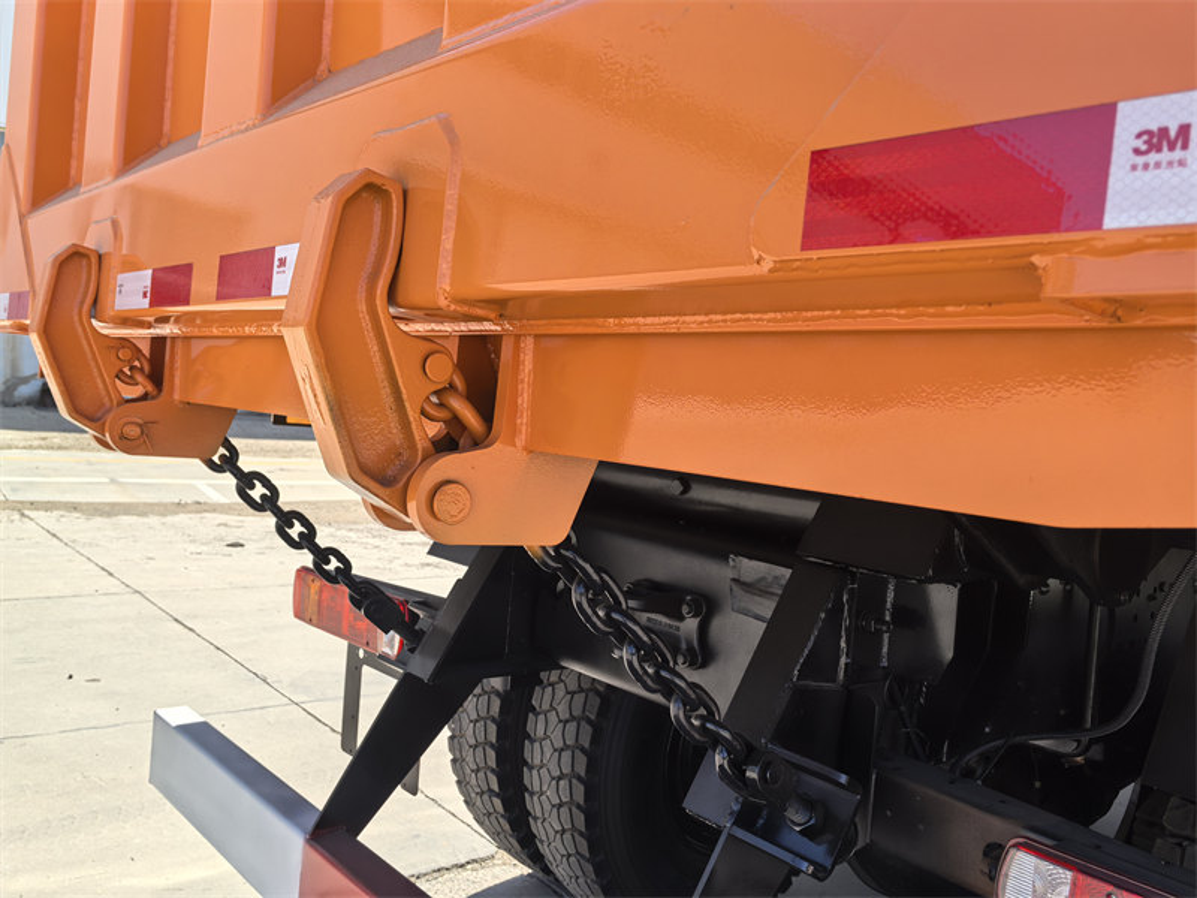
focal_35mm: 29
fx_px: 1003
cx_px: 598
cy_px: 449
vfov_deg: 48.2
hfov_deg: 61.7
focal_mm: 5.75
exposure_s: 1/2358
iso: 50
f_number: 2
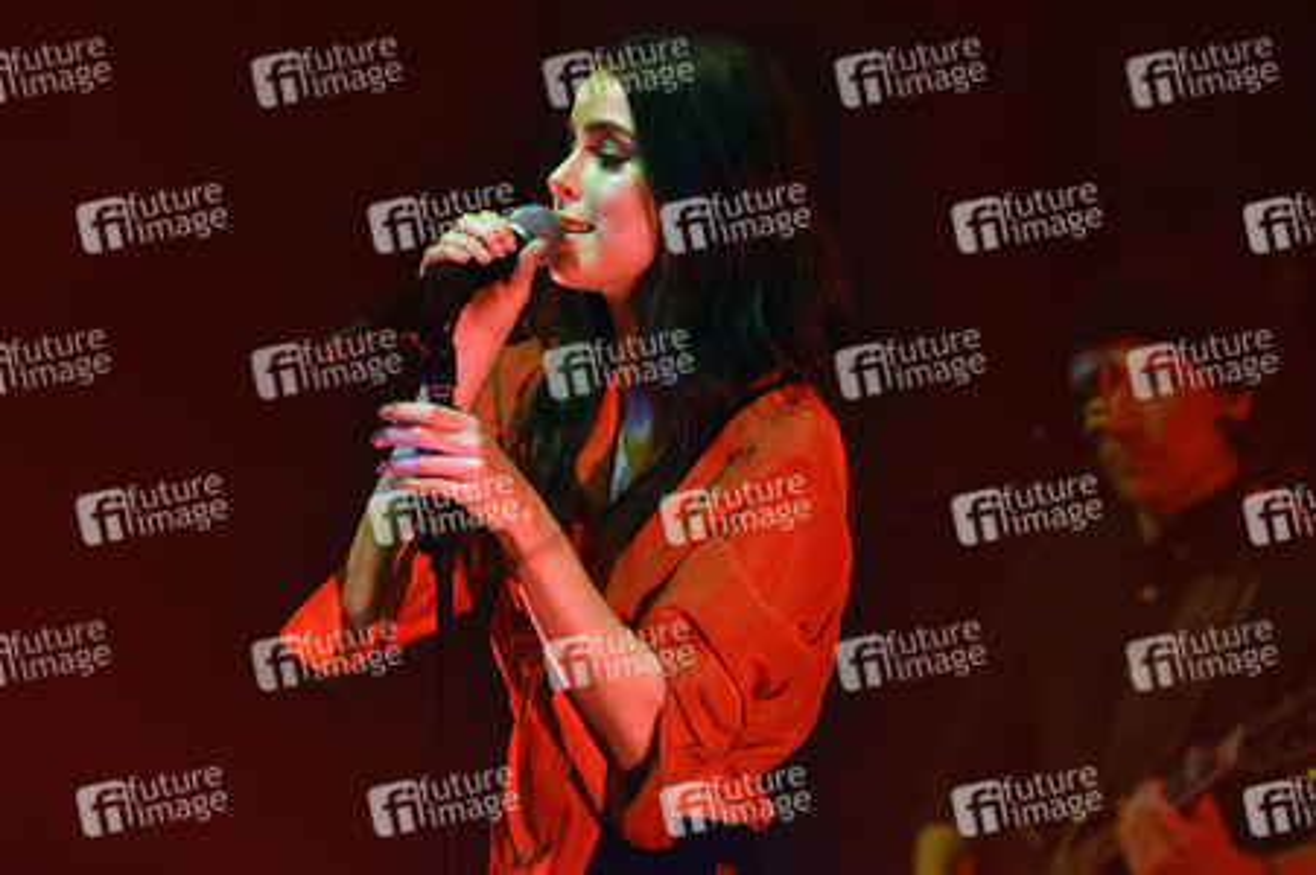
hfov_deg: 8.1
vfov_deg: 5.4
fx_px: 9315
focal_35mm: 255
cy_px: 438
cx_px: 658
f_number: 3.5
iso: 1600
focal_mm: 170
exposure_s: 1/320
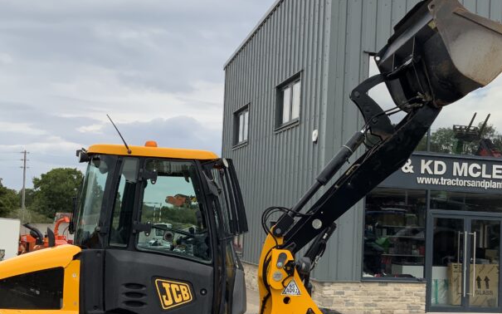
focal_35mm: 52
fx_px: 711
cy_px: 198
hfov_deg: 38.8
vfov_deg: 24.8
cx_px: 292
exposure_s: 1/1015
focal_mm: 3
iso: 16
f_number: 1.8
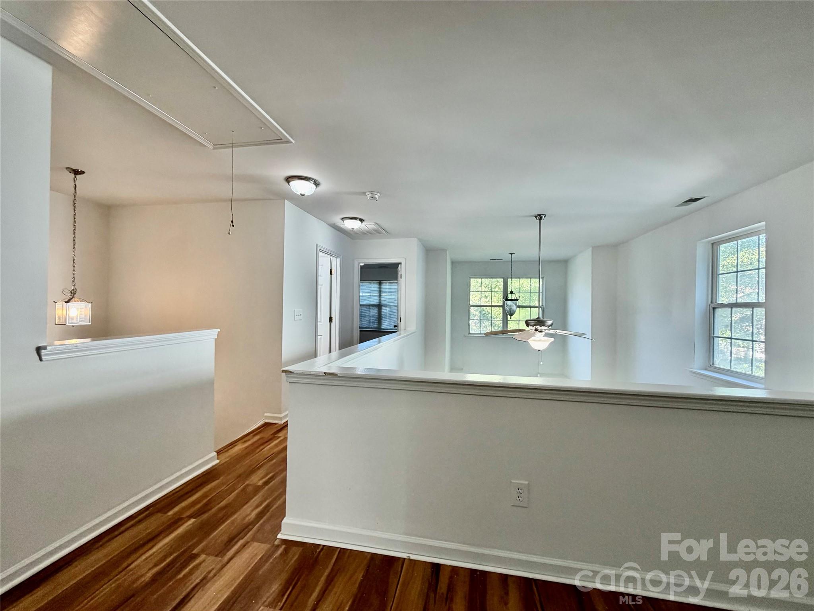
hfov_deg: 102.1
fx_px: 329
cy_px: 306
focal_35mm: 14
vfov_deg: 85.7
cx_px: 407
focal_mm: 2.22
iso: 200
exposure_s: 1/120
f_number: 2.2
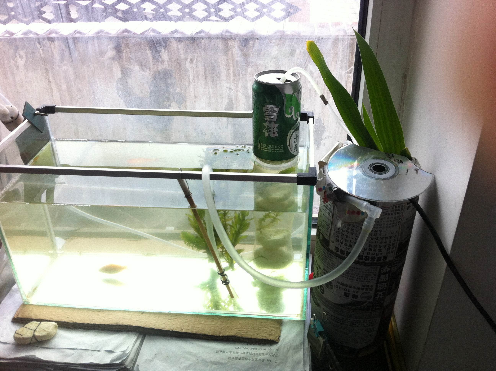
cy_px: 186
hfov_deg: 52.7
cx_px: 248
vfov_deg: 40.6
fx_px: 501
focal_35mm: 35
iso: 100
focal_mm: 3.85
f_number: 2.8
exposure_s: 1/40
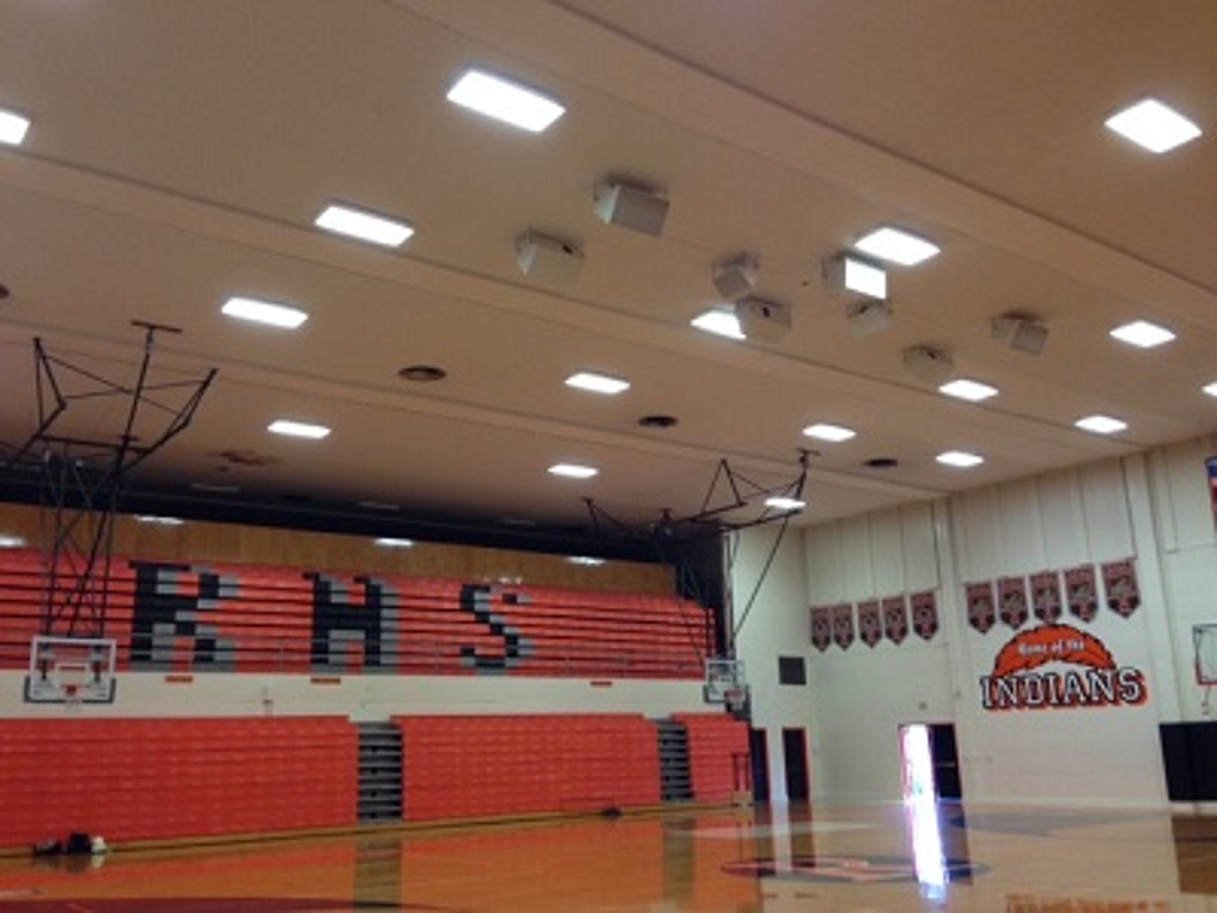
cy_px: 456
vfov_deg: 42.9
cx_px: 608
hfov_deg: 55.4
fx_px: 1160
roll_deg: +0.1
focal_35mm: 33
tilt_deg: +16.0
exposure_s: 1/20
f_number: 2.4
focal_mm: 4.12
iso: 100
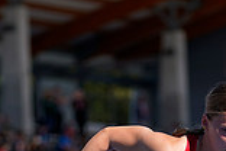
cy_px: 272
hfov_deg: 5.8
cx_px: 152
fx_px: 2216
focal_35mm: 353
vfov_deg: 3.9
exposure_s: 1/2000
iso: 100
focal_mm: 95
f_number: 2.8
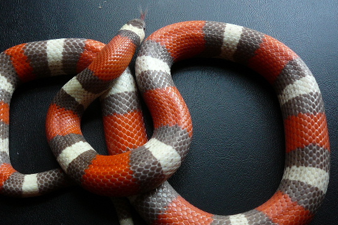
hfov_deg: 46.3
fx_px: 394
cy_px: 144
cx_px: 152
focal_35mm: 42
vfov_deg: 31.7
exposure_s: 1/40
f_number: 2.8
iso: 100
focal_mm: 5.2
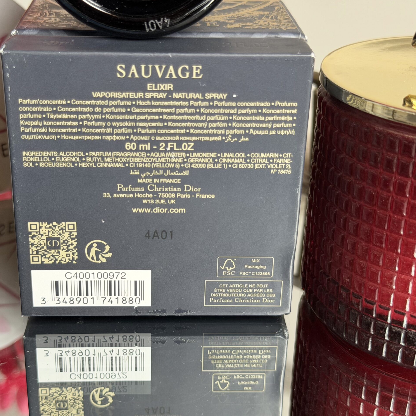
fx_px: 775
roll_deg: -0.6
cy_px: 207
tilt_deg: -26.6
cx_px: 187
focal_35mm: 57
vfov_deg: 30.0
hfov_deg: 30.0
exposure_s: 1/121
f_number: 1.78
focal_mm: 6.76
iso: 80
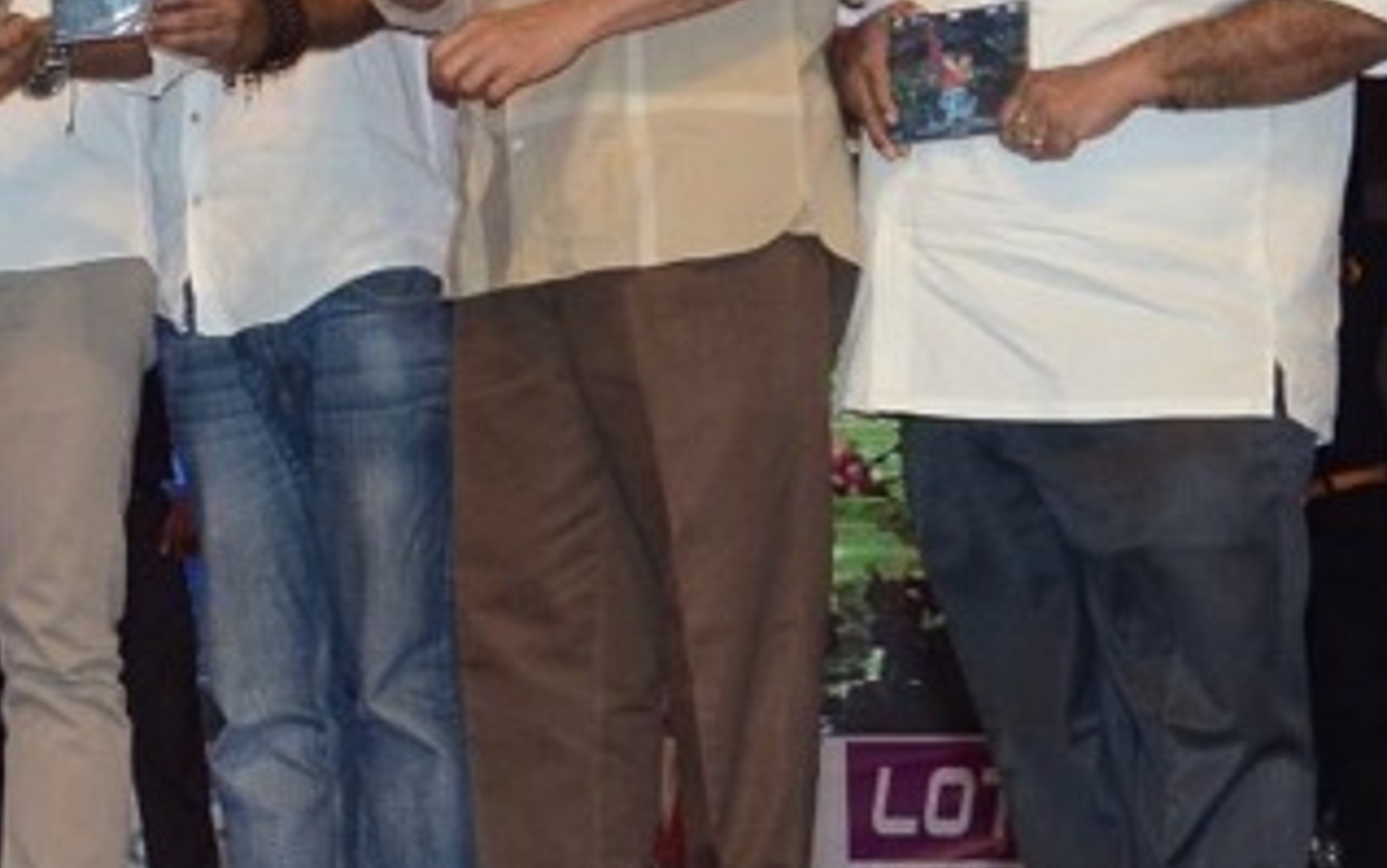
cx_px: -567
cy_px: -20
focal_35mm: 161
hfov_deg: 12.5
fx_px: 6088
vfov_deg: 8.1
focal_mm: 28
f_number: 5.6
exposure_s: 1/125
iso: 1000
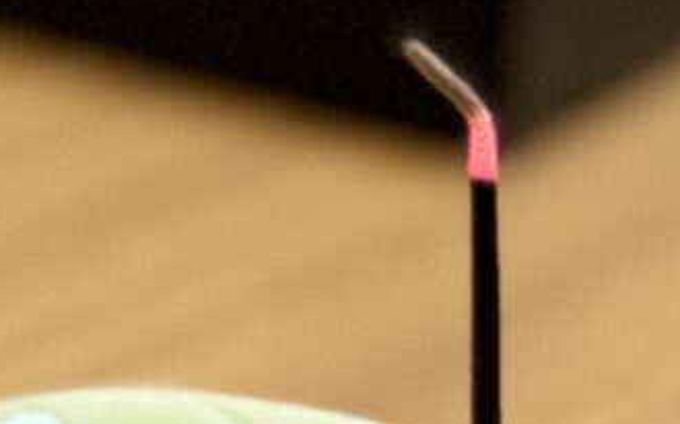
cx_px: -670
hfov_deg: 9.2
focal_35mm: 214
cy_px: -784
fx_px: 3965
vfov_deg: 5.8
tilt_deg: -4.1
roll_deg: -4.2
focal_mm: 5.96
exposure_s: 1/60
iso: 400
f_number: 1.6
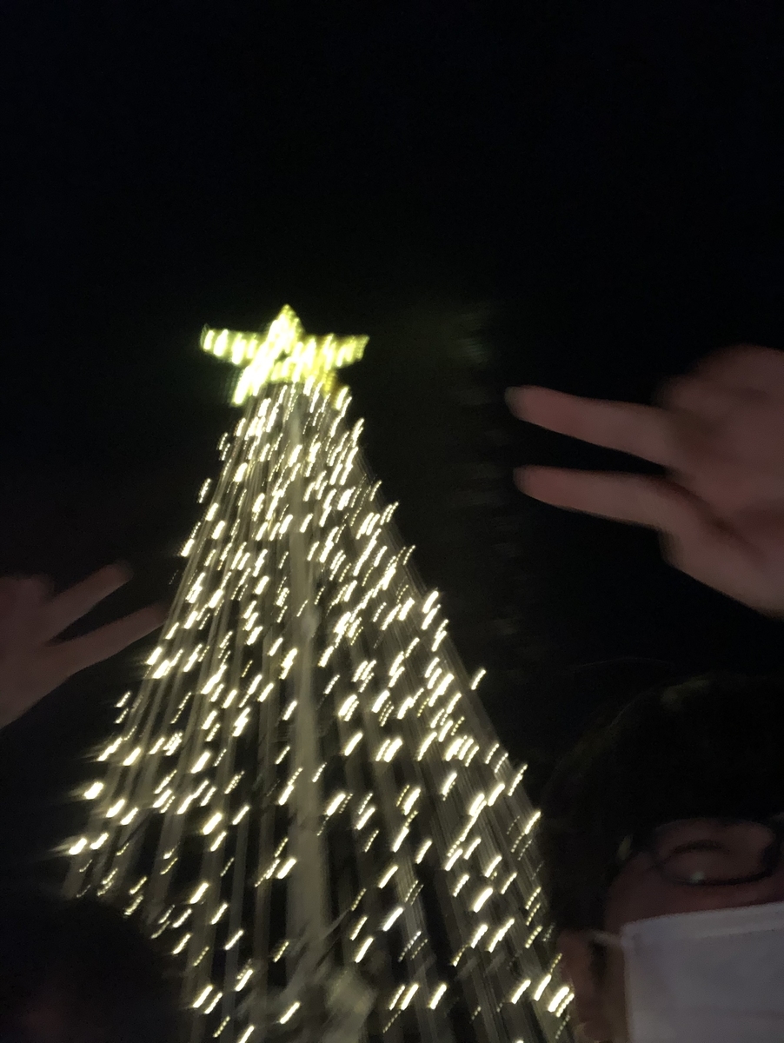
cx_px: 392
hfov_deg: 44.2
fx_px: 965
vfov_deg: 56.8
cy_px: 522
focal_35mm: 32
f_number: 2.2
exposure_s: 1/24
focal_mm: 2.87
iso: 160
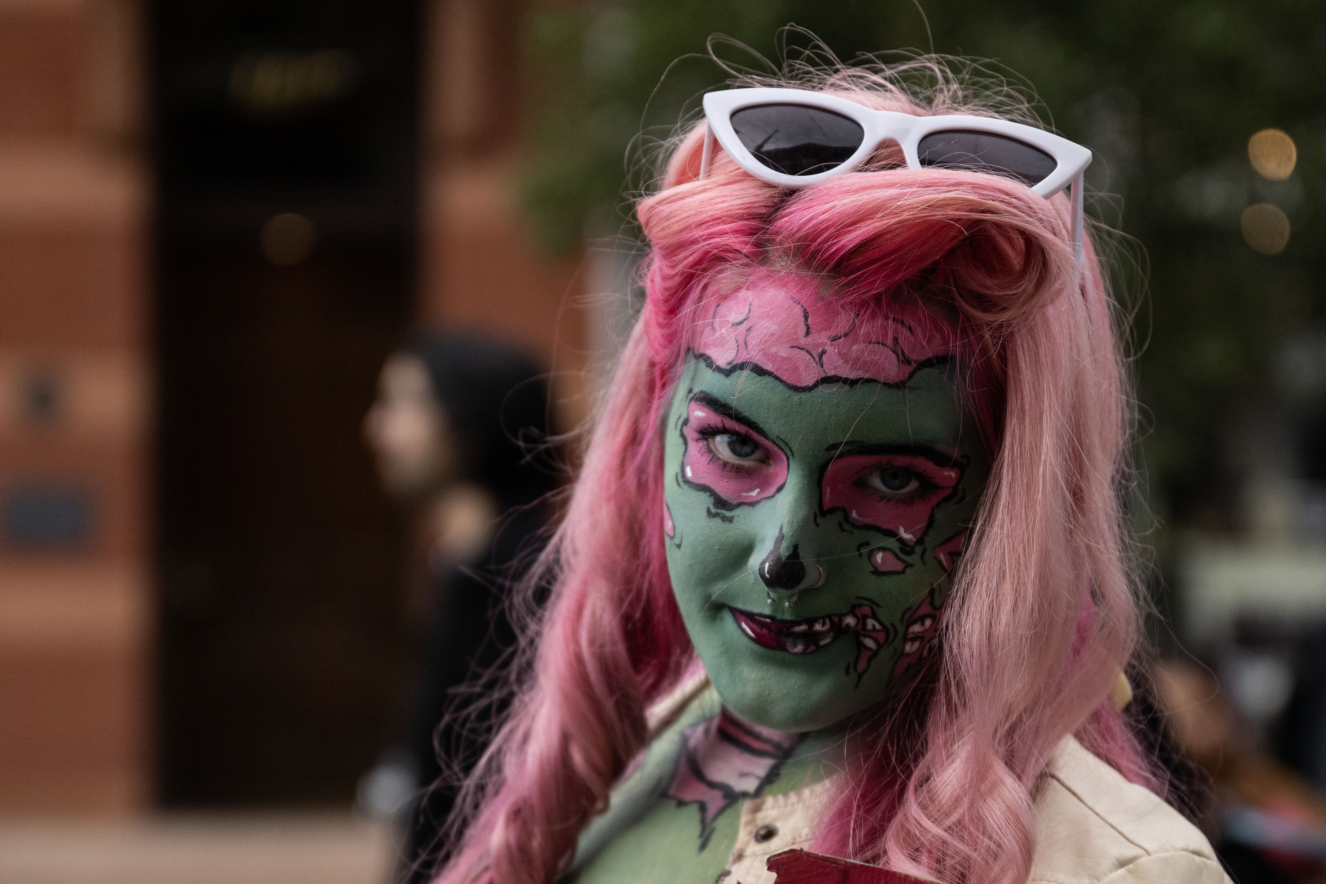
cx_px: 645
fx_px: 4714
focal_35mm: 128
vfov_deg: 10.7
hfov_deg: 16.0
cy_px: 768
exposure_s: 1/4000
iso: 400
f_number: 2.8
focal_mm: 70
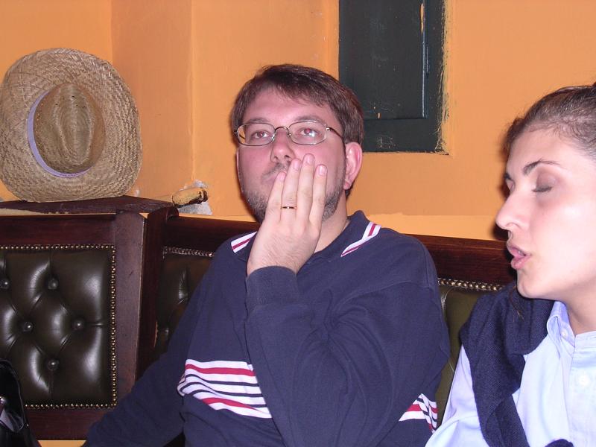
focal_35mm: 56
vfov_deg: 26.1
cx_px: 298
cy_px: 224
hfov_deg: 34.3
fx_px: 964
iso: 183
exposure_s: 1/60.1
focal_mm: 8.5
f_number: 3.3
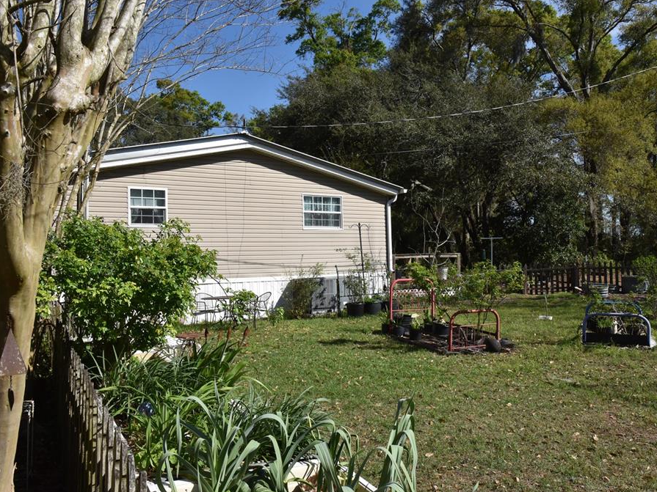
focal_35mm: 33
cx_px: 339
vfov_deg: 42.9
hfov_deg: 55.3
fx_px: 626
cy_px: 243
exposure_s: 1/1000
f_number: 16
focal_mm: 30
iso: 1250
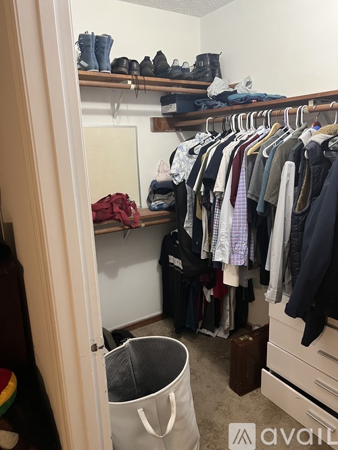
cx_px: 169
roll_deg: +1.7
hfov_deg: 53.0
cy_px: 225
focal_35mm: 26
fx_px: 339
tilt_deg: -14.8
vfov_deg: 67.3
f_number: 1.5
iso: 320
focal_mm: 5.7
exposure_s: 1/60
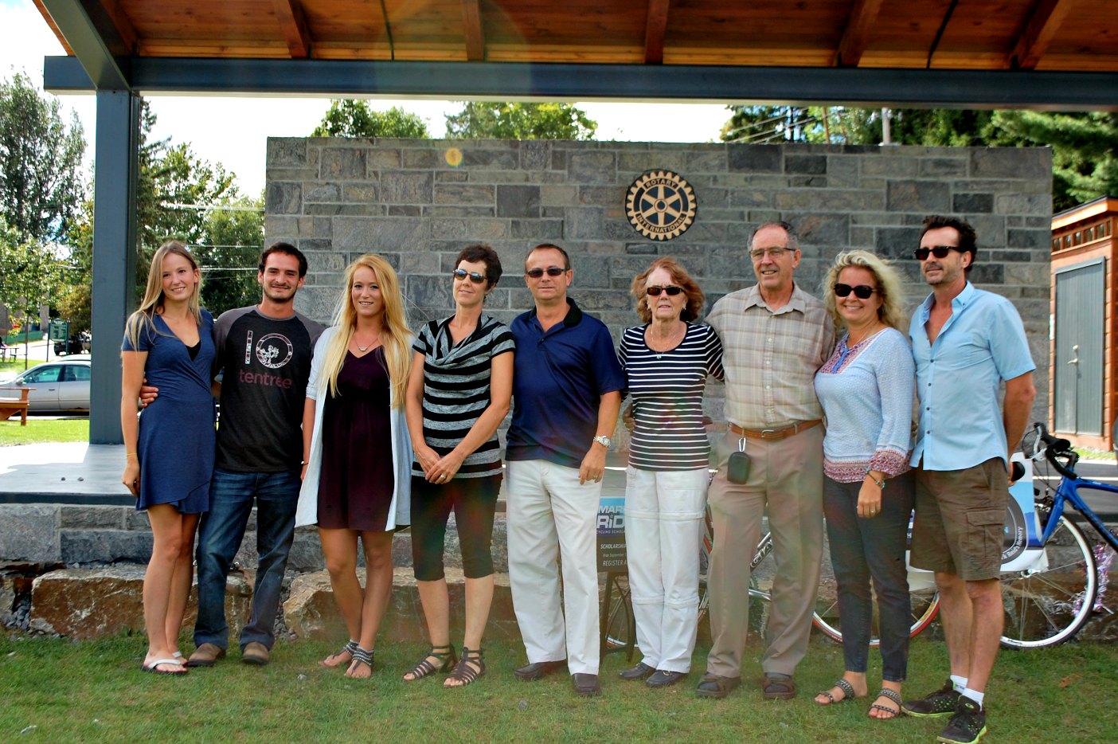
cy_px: 372
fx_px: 1490
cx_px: 559
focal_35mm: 48
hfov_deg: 41.1
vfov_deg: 28.0
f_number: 7.1
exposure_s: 1/200
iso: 200
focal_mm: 32
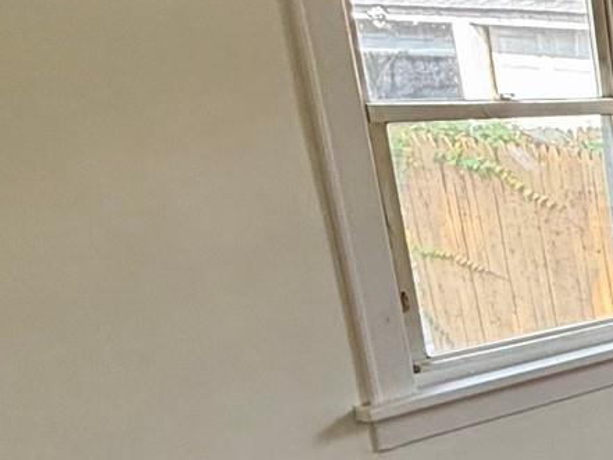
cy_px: 416
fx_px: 1151
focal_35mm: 65
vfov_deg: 22.1
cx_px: 1257
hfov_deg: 18.3
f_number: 2.2
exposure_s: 1/99
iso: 100
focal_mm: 2.22
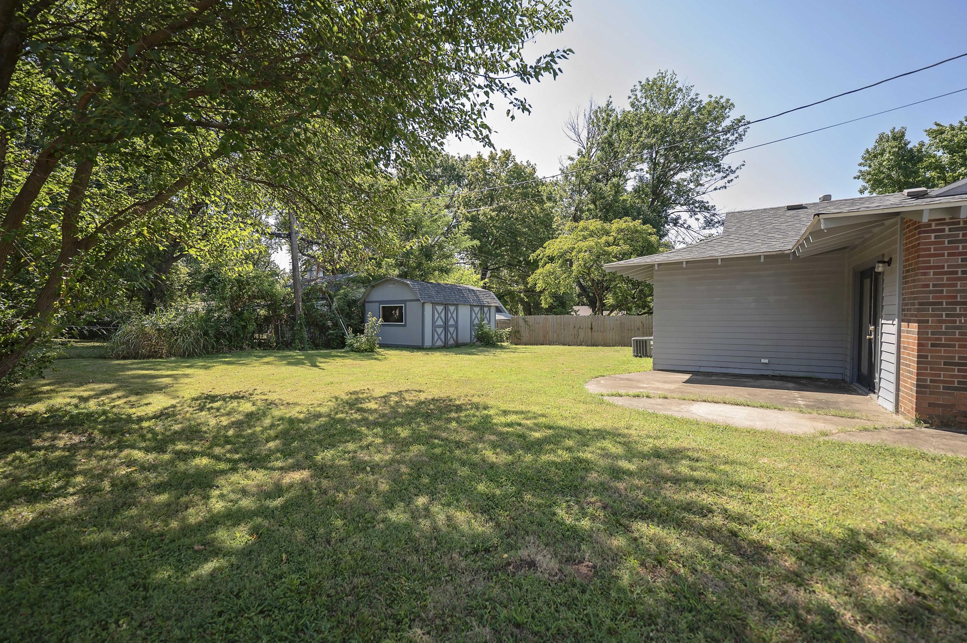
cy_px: 326
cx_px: 467
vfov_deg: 77.2
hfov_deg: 100.4
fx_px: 403
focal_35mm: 15
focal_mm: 14
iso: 125
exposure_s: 1/500
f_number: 2.8
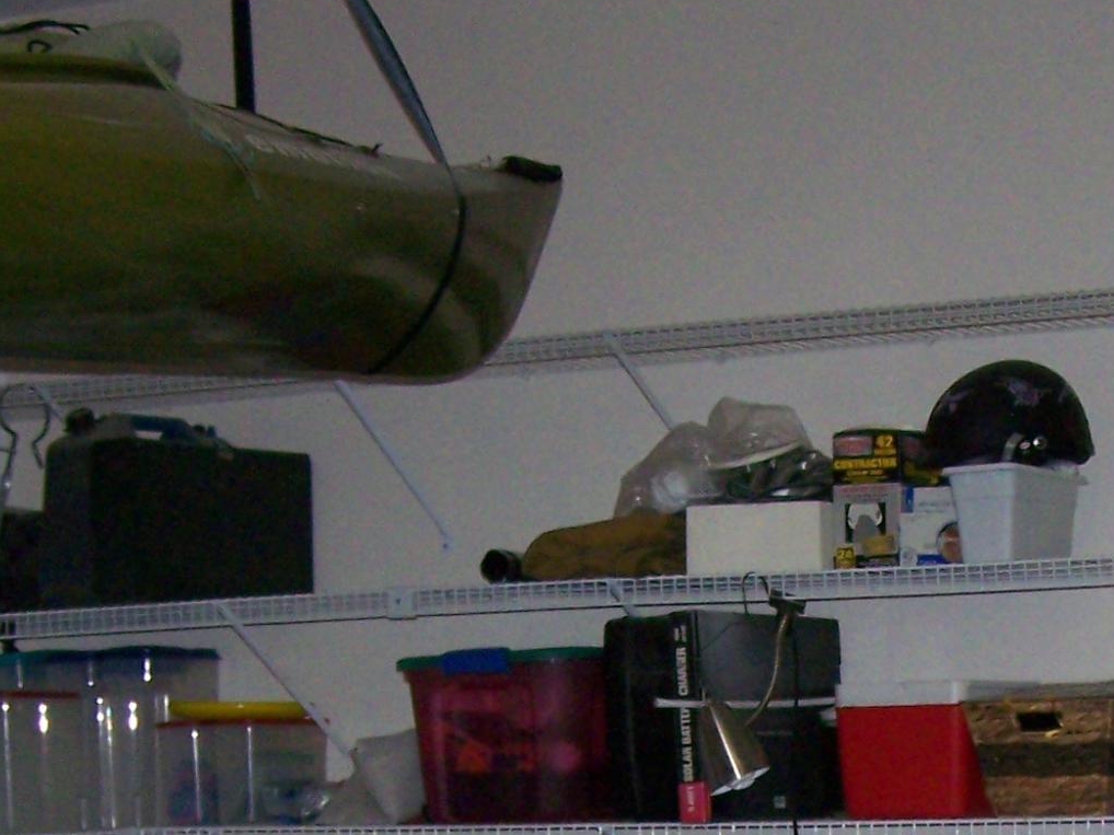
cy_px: 1162
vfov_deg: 12.7
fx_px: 3603
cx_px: 887
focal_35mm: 112
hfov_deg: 17.4
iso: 160
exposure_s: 1/60
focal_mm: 6.3
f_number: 2.8
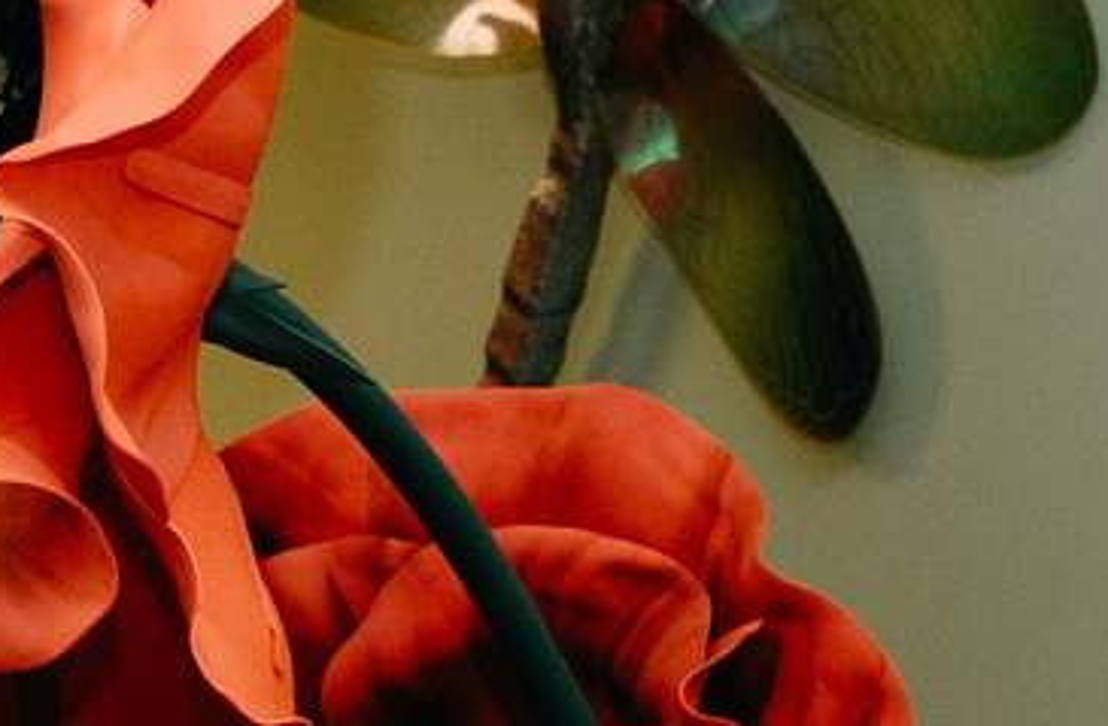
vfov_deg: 6.6
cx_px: 596
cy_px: 1777
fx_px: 5907
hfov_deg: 10.7
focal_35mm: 193
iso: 320
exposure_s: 1/160
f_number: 4
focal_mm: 26
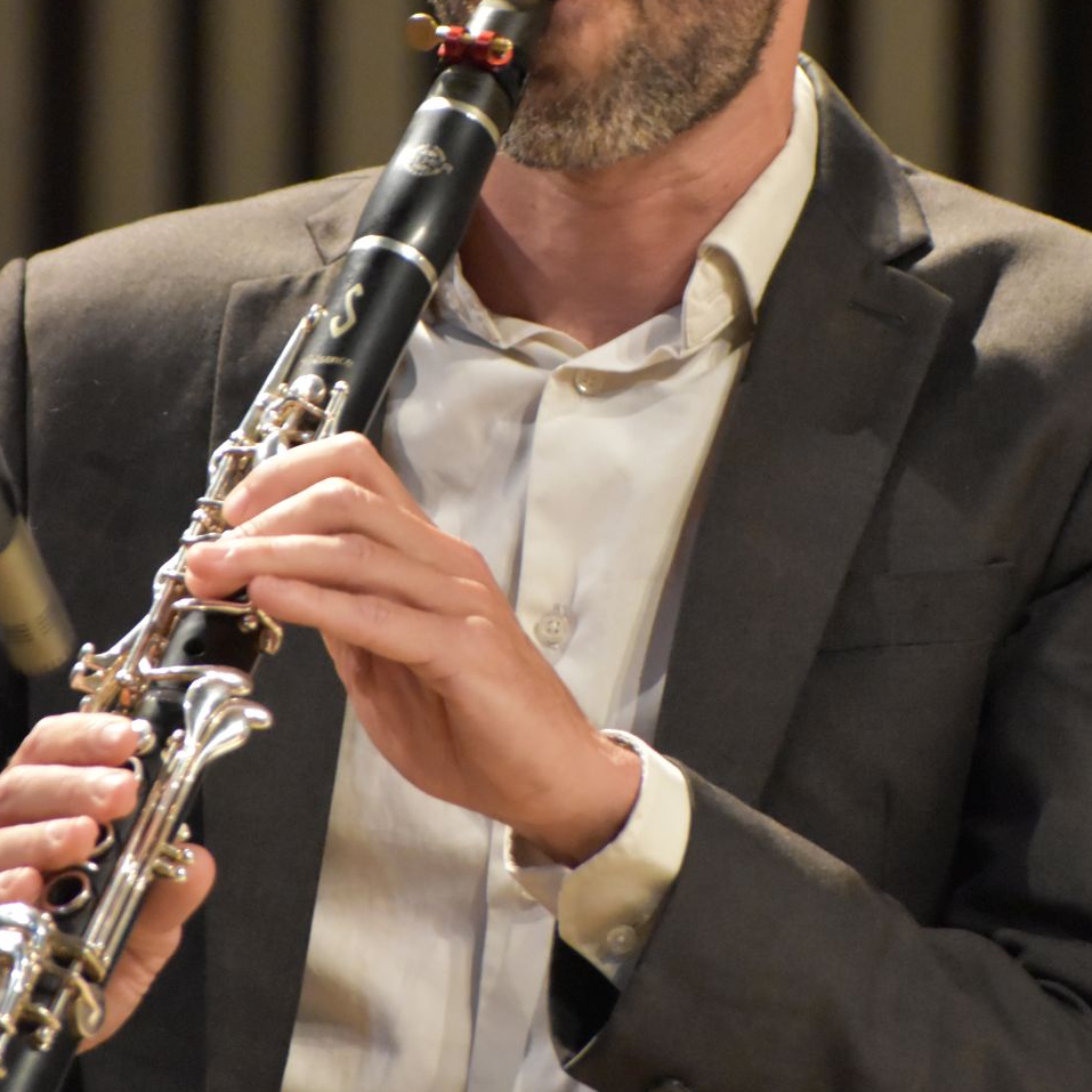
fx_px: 27374
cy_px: 283
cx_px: 552
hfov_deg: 2.3
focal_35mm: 767
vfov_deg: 2.3
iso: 5600
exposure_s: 1/125
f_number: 6.3
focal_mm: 300
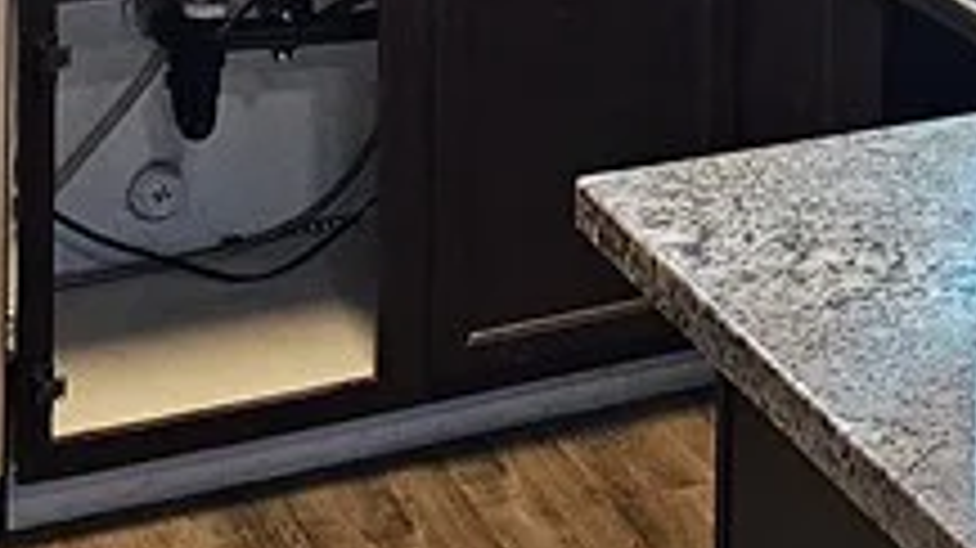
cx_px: 1313
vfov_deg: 9.3
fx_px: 3053
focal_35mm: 118
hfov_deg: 17.0
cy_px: -728
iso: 160
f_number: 1.7
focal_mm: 6.3
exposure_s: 1/120
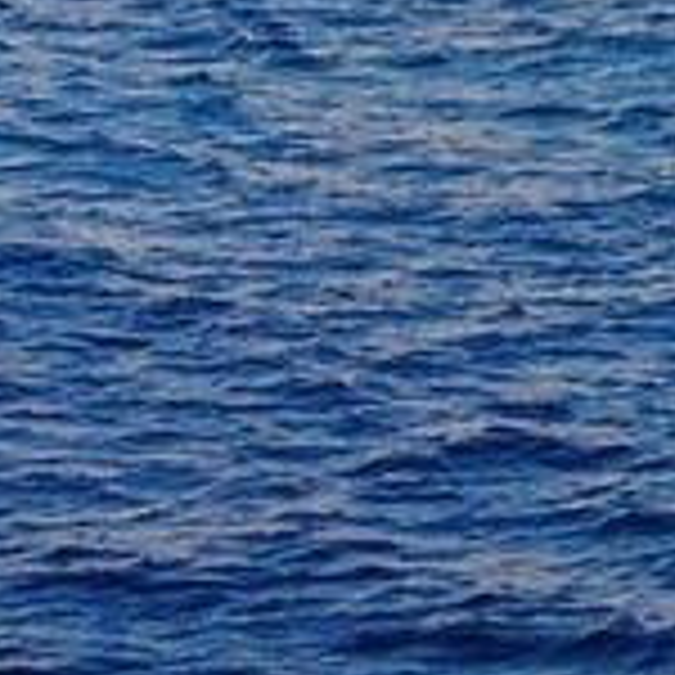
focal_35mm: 330
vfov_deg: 5.2
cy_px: -873
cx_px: 1616
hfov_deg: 5.2
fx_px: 7280
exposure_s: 1/1905
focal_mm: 4.28
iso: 64
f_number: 2.4
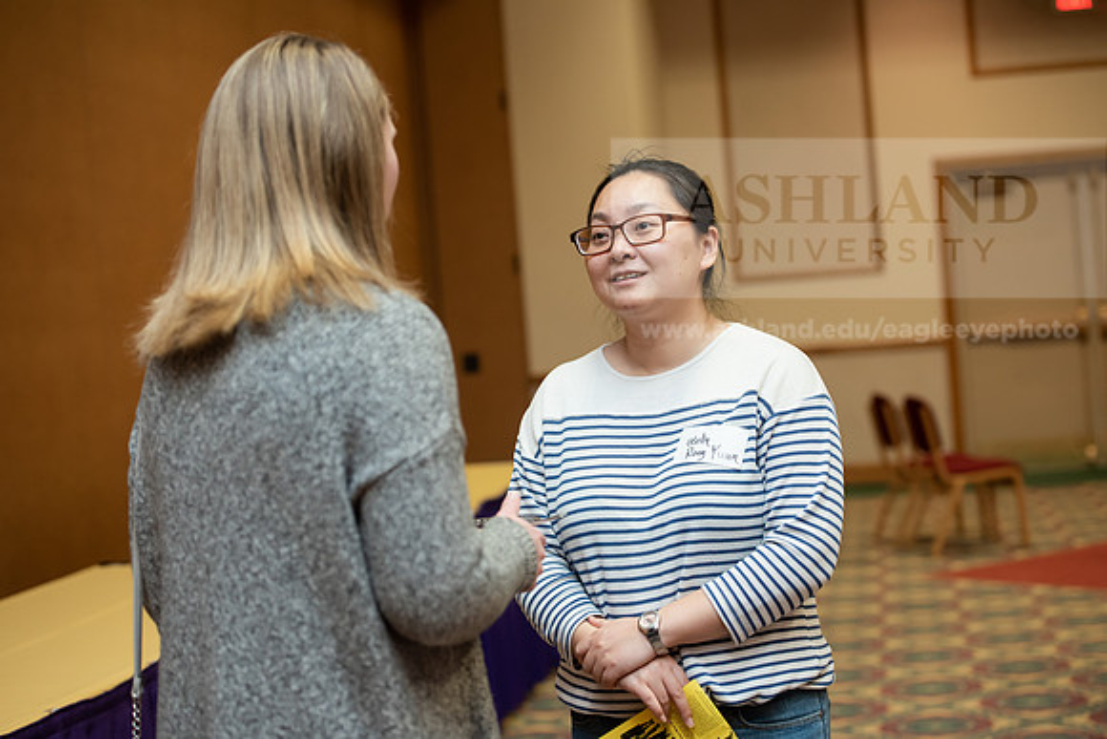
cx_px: 554
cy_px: 370
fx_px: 2153
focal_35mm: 70
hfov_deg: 28.8
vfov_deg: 19.5
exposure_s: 1/200
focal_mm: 70
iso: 1250
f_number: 3.5
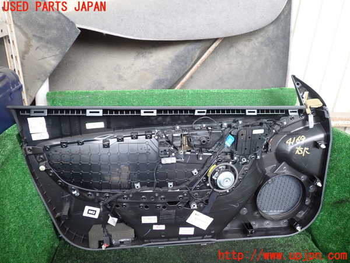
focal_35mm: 30
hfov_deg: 60.0
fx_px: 303
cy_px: 132
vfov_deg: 46.8
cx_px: 175
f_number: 2.3
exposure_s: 1/60
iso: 200
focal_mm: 5.4
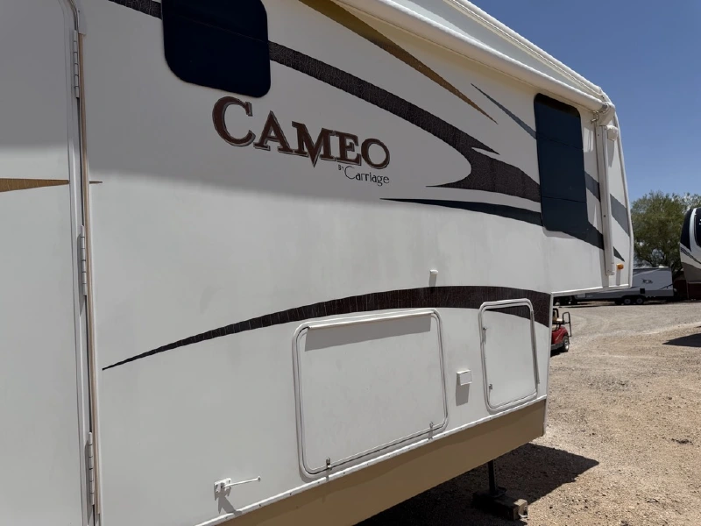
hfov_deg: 71.6
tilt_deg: +6.1
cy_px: 263
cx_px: 350
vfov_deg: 56.8
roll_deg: +3.7
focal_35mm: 24
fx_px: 486
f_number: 1.78
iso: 80
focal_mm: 6.76
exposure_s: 1/10309
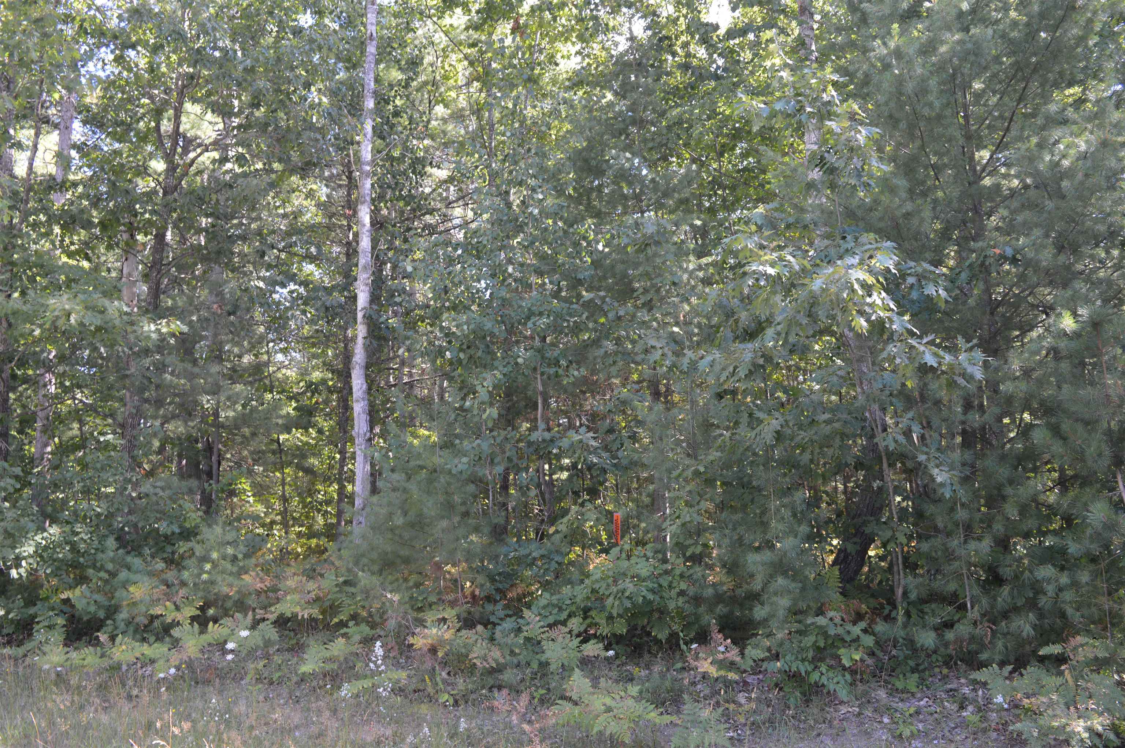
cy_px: 374
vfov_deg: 47.8
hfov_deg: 67.4
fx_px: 843
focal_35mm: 27
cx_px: 562
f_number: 5.6
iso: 320
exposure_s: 1/125
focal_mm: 18
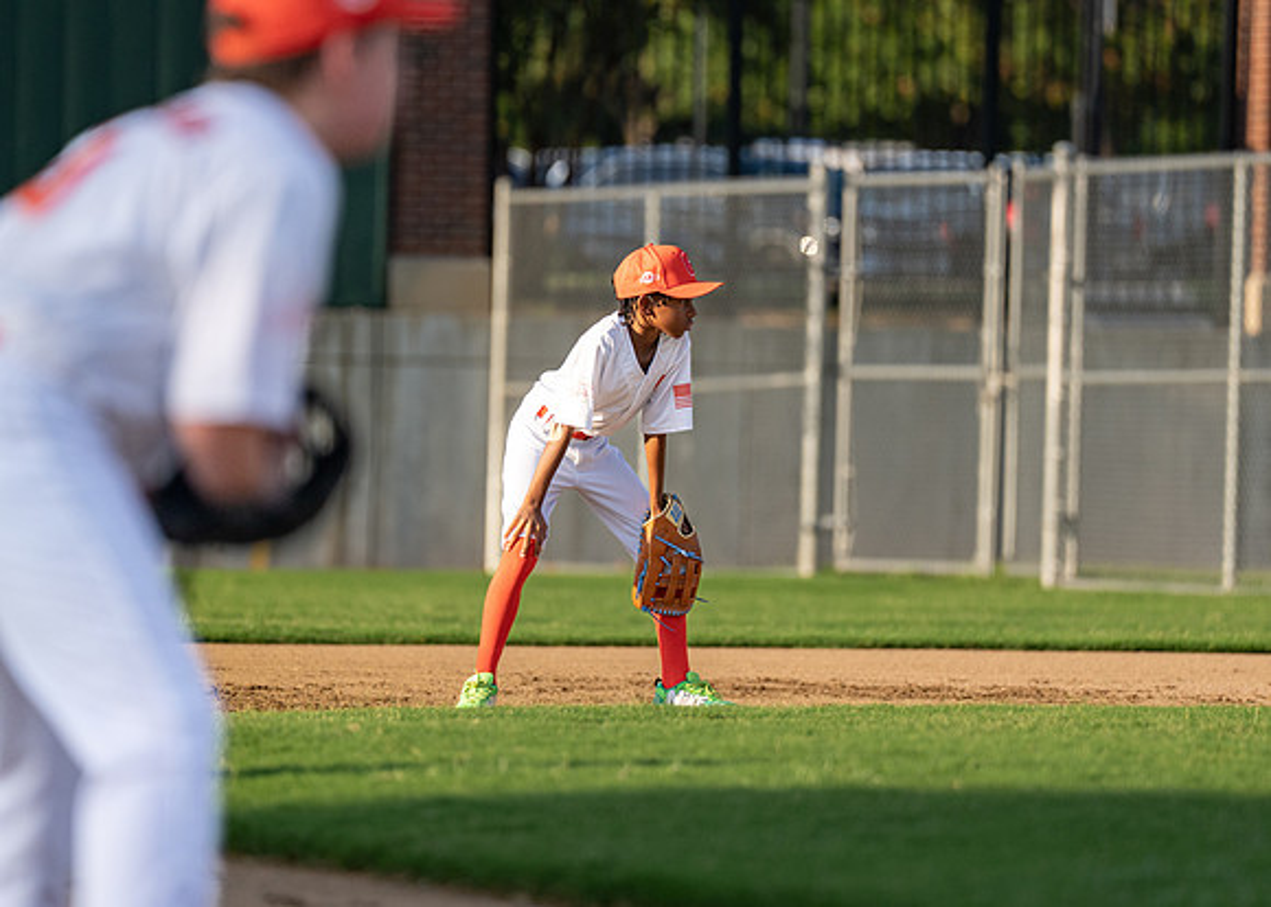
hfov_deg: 5.7
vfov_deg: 4.1
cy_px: 442
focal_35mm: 354
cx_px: 655
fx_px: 12758
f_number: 2.8
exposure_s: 1/3200
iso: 320
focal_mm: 200
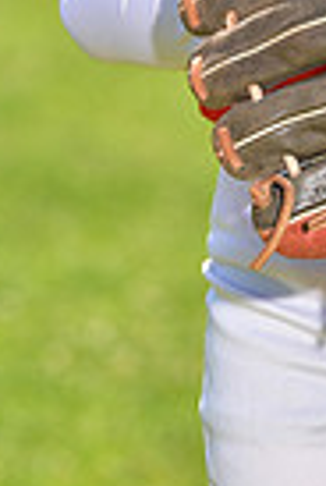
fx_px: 8271
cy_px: -394
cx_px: 462
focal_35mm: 612
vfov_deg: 3.3
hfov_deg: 2.3
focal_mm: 145
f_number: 5.6
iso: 80
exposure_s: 1/200
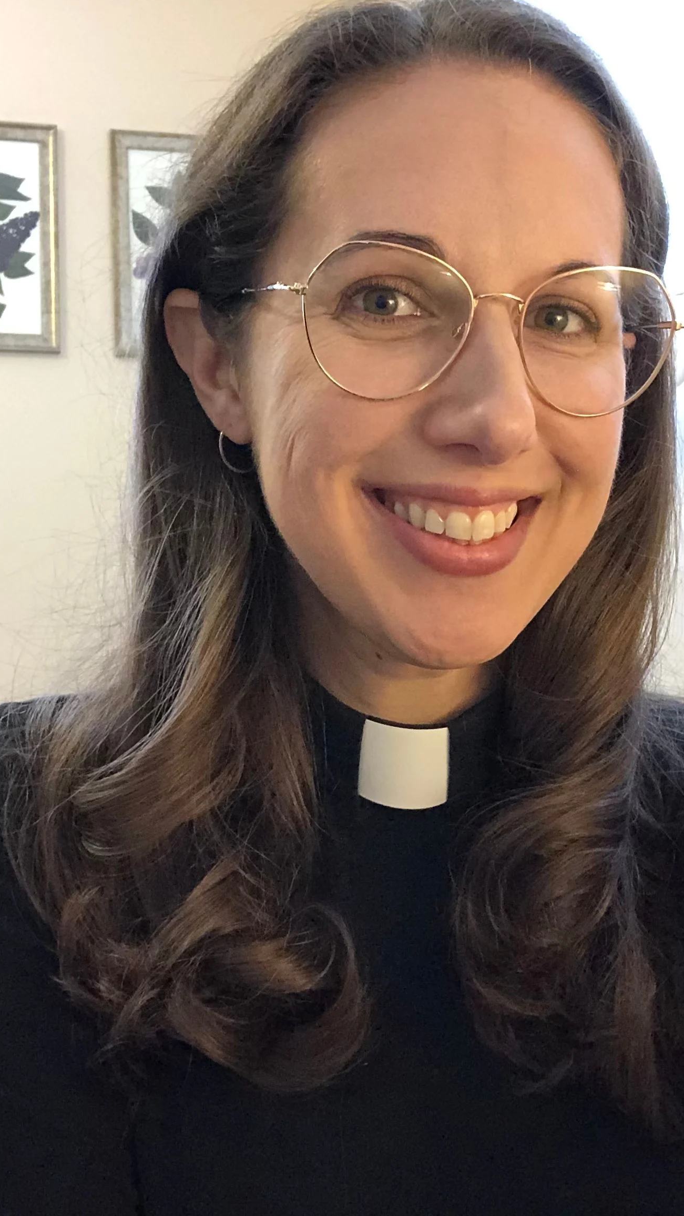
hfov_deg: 33.7
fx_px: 1128
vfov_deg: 56.6
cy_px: 607
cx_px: 353
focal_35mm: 35
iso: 320
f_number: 2.2
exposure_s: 1/40
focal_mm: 2.87
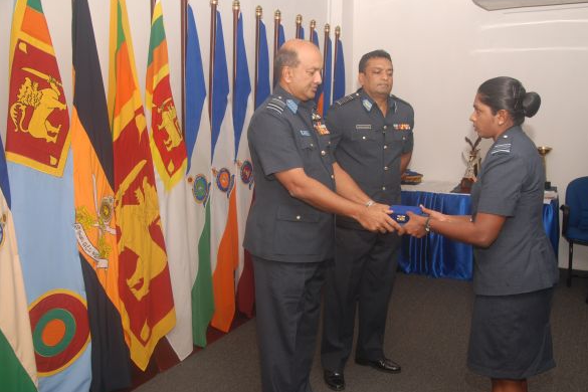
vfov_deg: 34.6
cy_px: 199
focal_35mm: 39
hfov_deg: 50.1
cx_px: 301
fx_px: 629
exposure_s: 1/100
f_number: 5.6
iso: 400
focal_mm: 25
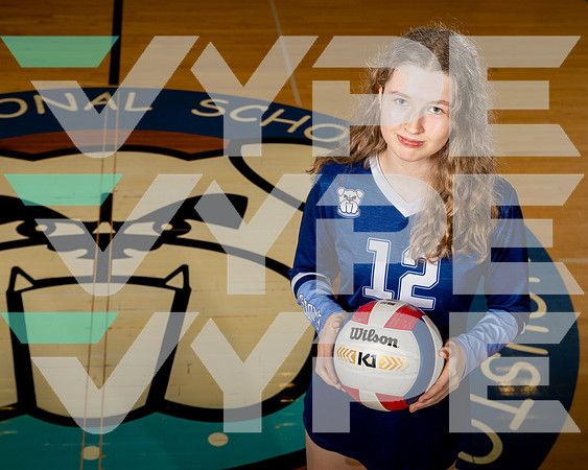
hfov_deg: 29.0
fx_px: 1136
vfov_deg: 23.4
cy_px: 235
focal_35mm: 65
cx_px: 265
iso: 400
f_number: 7.1
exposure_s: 1/250
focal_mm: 58
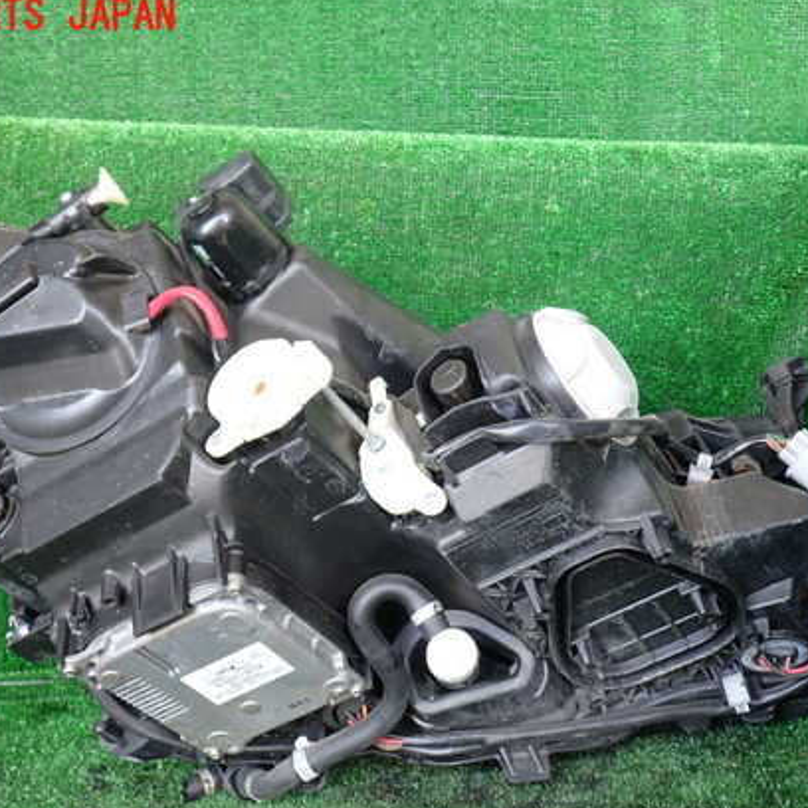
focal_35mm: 39
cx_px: 410
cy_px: 438
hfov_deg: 42.8
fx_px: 1030
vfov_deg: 42.8
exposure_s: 1/60
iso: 200
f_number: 2.3
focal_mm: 5.4
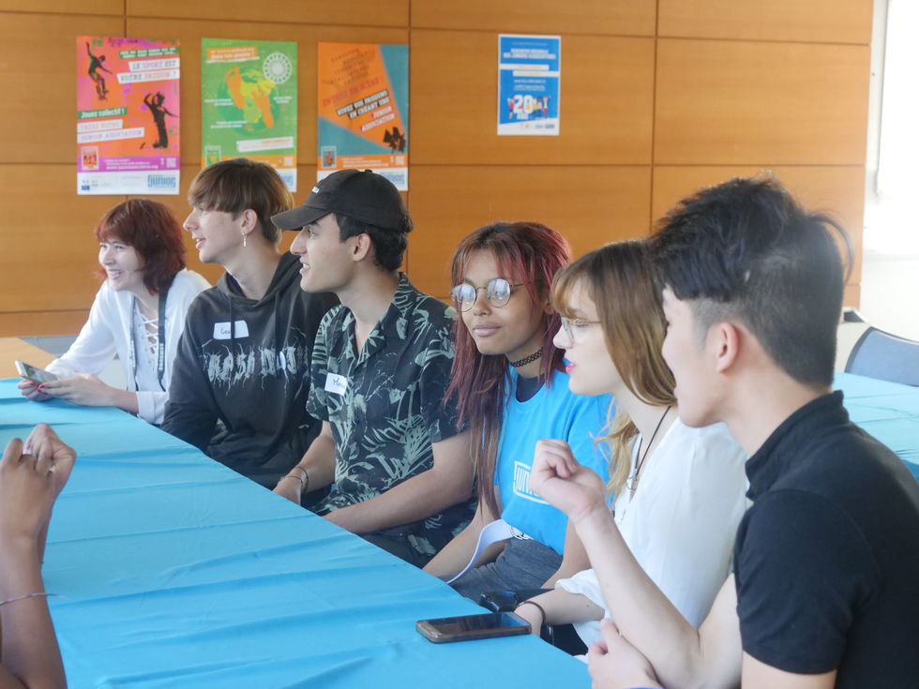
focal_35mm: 64
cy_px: 344
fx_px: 1699
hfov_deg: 30.3
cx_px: 460
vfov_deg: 22.9
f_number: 3.8
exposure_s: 1/80
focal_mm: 32
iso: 2000
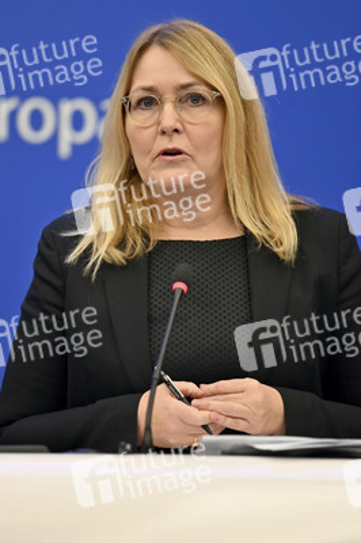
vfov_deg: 10.3
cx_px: 180
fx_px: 3013
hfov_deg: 6.9
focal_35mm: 200
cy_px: 272
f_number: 2.8
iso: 400
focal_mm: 200
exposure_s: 1/100
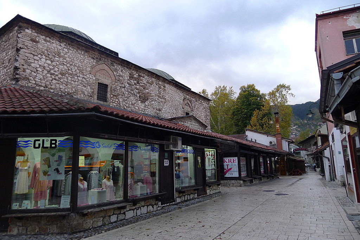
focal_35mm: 24
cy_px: 120
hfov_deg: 73.7
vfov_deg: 53.1
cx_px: 180
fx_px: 240
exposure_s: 1/60
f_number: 2
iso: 200
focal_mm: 5.1
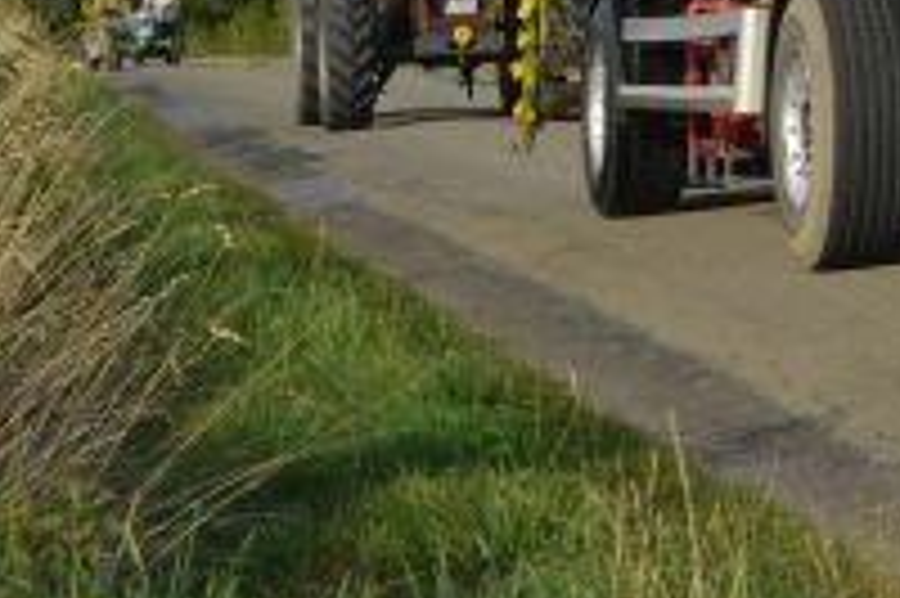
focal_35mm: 180
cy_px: -247
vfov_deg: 7.5
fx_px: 4496
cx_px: 1575
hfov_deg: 10.8
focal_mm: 30
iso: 110
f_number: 8
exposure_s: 1/250
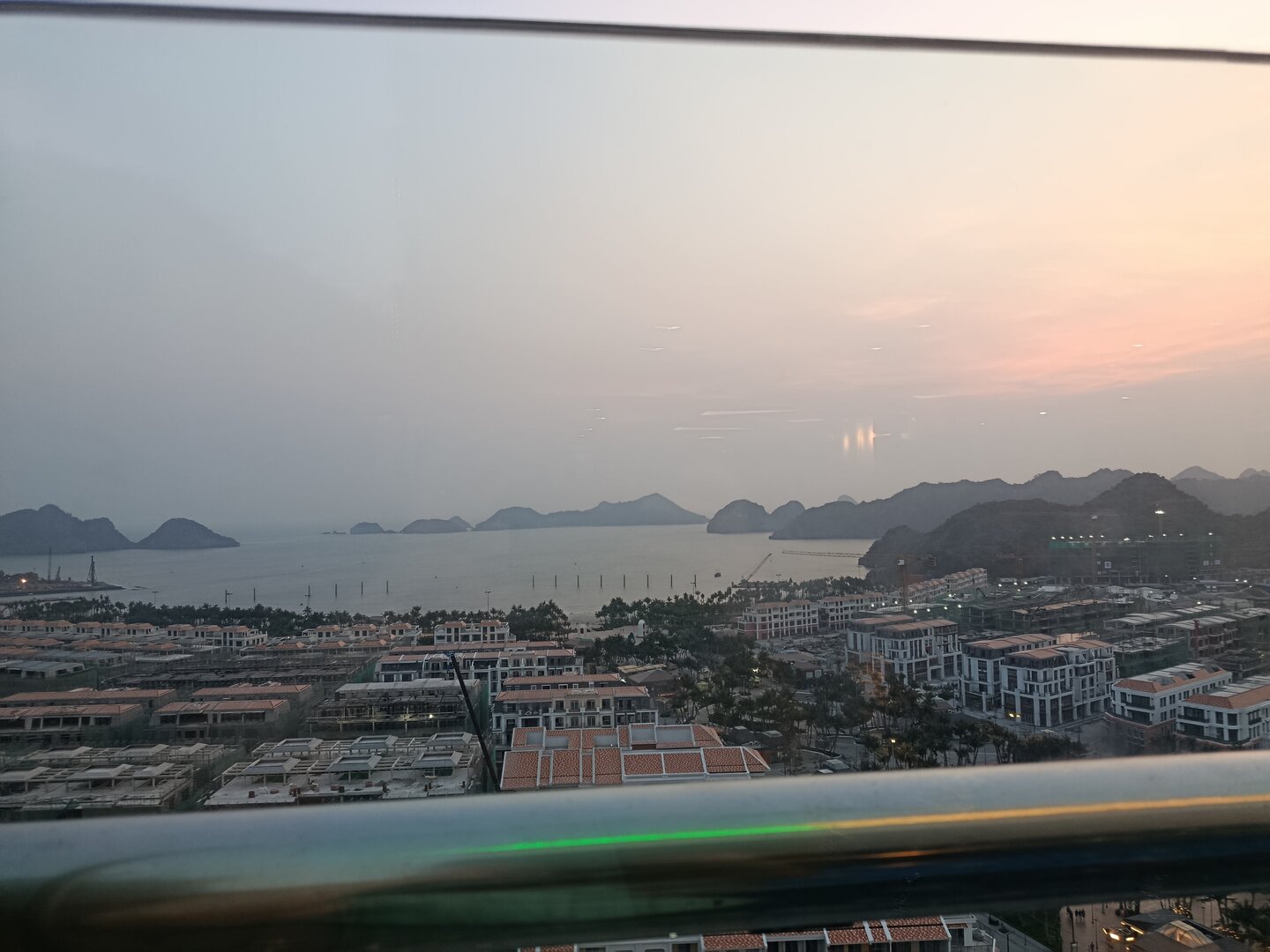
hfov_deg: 71.6
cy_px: 476
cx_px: 635
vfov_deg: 56.8
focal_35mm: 24
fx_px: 881
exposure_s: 1/100
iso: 457
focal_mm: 5.24
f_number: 1.7
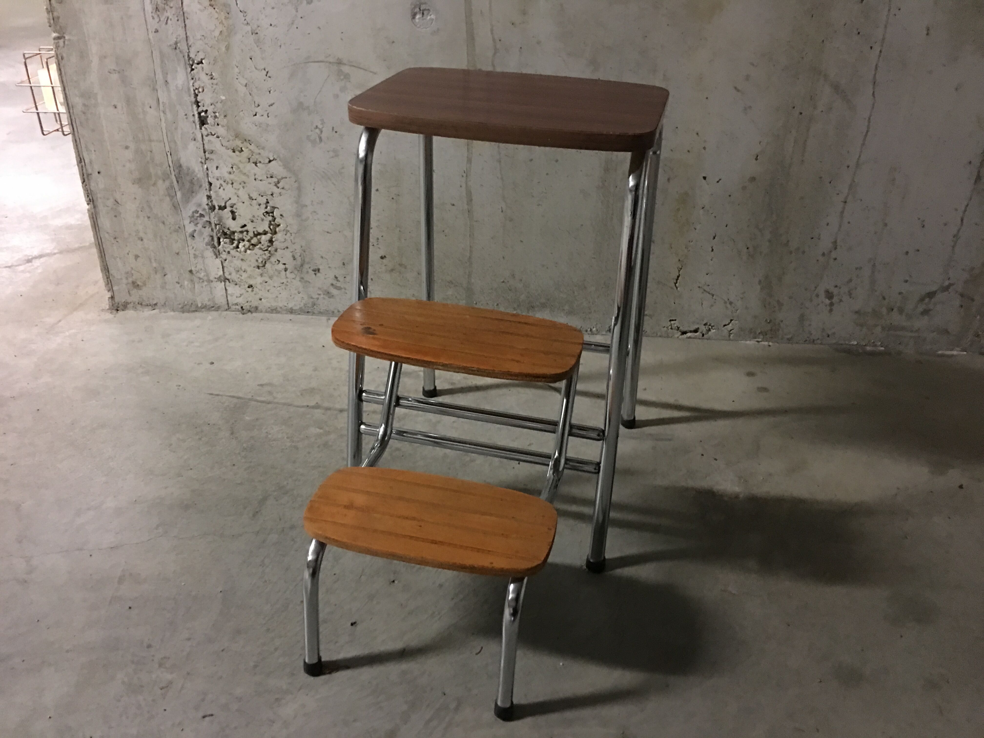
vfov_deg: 48.2
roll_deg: -1.6
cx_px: 492
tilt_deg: -29.3
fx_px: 824
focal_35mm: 29
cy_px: 369
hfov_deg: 61.7
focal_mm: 4.15
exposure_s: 1/4
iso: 125
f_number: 2.2
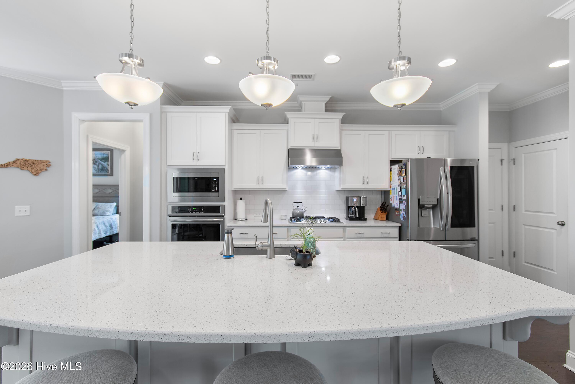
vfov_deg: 77.3
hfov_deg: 100.4
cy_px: 192
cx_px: 288
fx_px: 240
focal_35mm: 15
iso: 100
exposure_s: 1/6
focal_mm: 10
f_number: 4.5
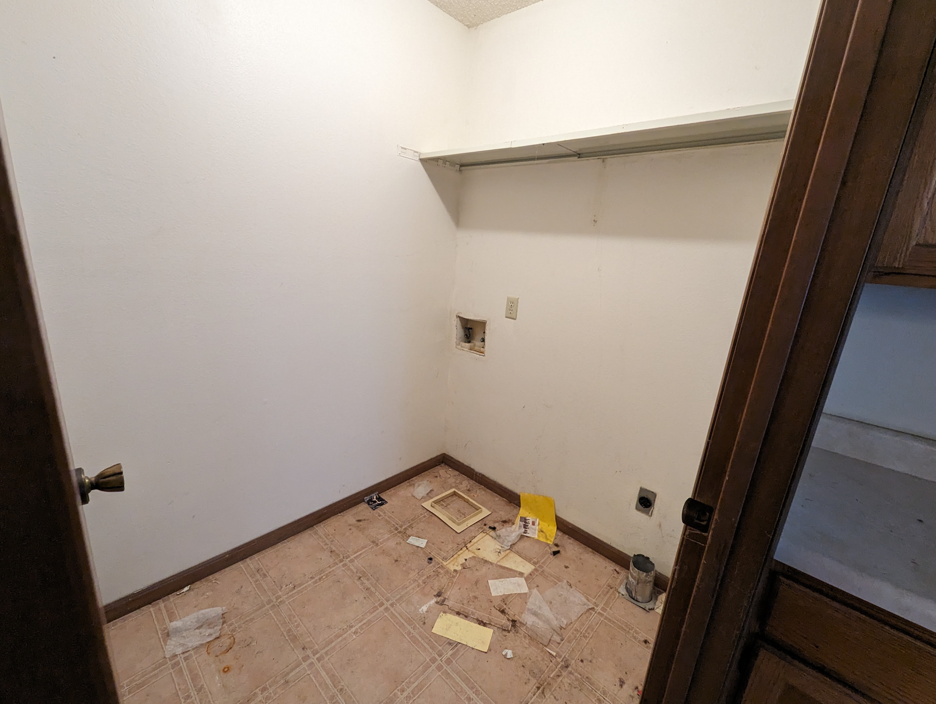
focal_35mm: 13
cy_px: 352
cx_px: 468
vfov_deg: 90.1
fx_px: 352
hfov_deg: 106.1
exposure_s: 1/24
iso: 262
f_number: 2.2
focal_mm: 1.95
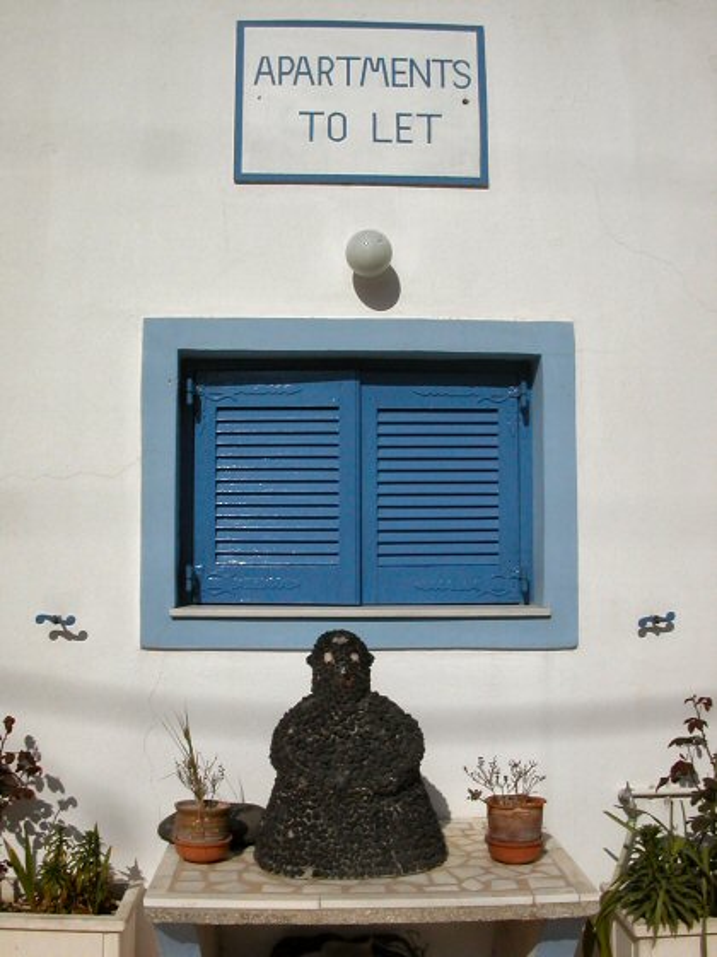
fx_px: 1022
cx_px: 358
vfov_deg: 50.1
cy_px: 478
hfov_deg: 38.7
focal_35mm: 37
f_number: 4.5
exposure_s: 1/2625
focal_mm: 5.6
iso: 100
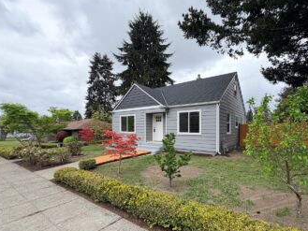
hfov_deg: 90.4
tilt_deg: +0.2
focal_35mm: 17
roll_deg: -1.0
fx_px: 151
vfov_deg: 74.4
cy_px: 131
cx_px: 176
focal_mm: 2.22
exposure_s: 1/726
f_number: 2.2
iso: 40
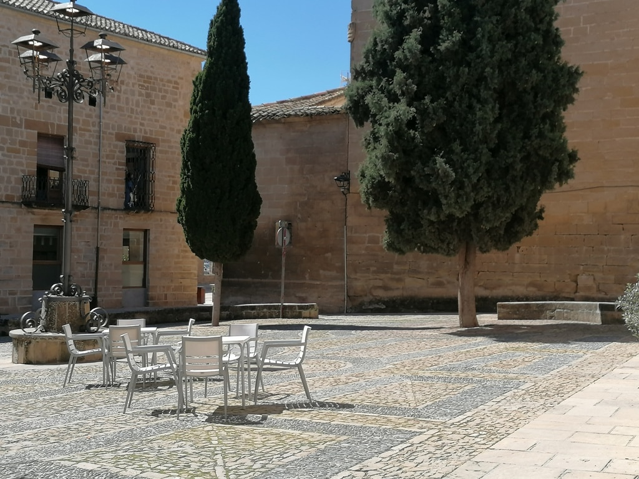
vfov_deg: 28.6
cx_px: 320
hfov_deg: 37.5
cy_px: 240
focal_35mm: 51
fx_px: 941
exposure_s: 1/1289
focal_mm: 4.75
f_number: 1.8
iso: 50
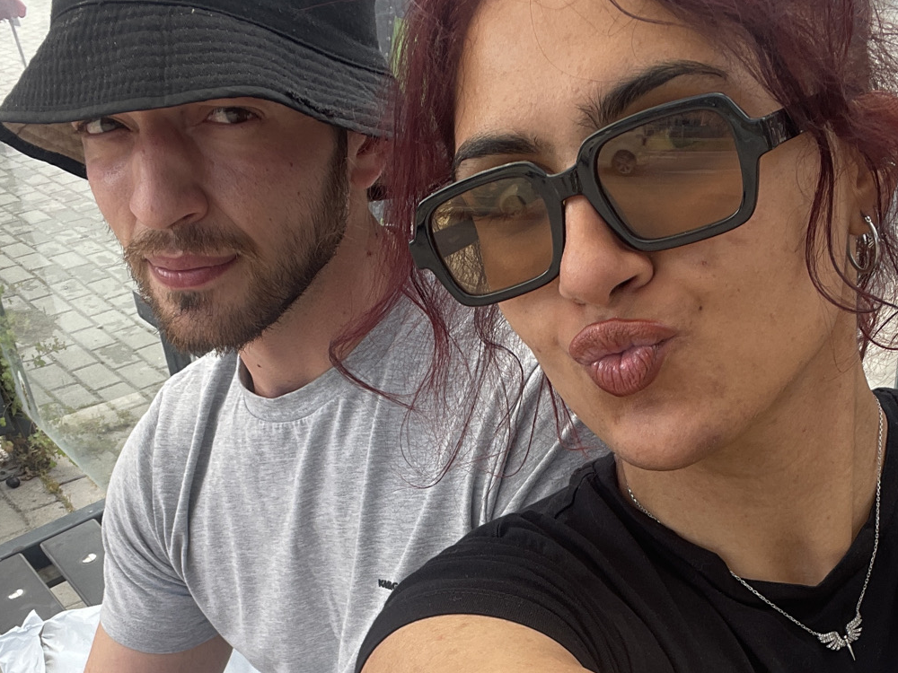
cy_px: 642
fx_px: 1193
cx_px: 485
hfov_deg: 41.2
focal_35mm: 46
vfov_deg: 29.8
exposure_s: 1/121
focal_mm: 2.71
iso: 32
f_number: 2.2
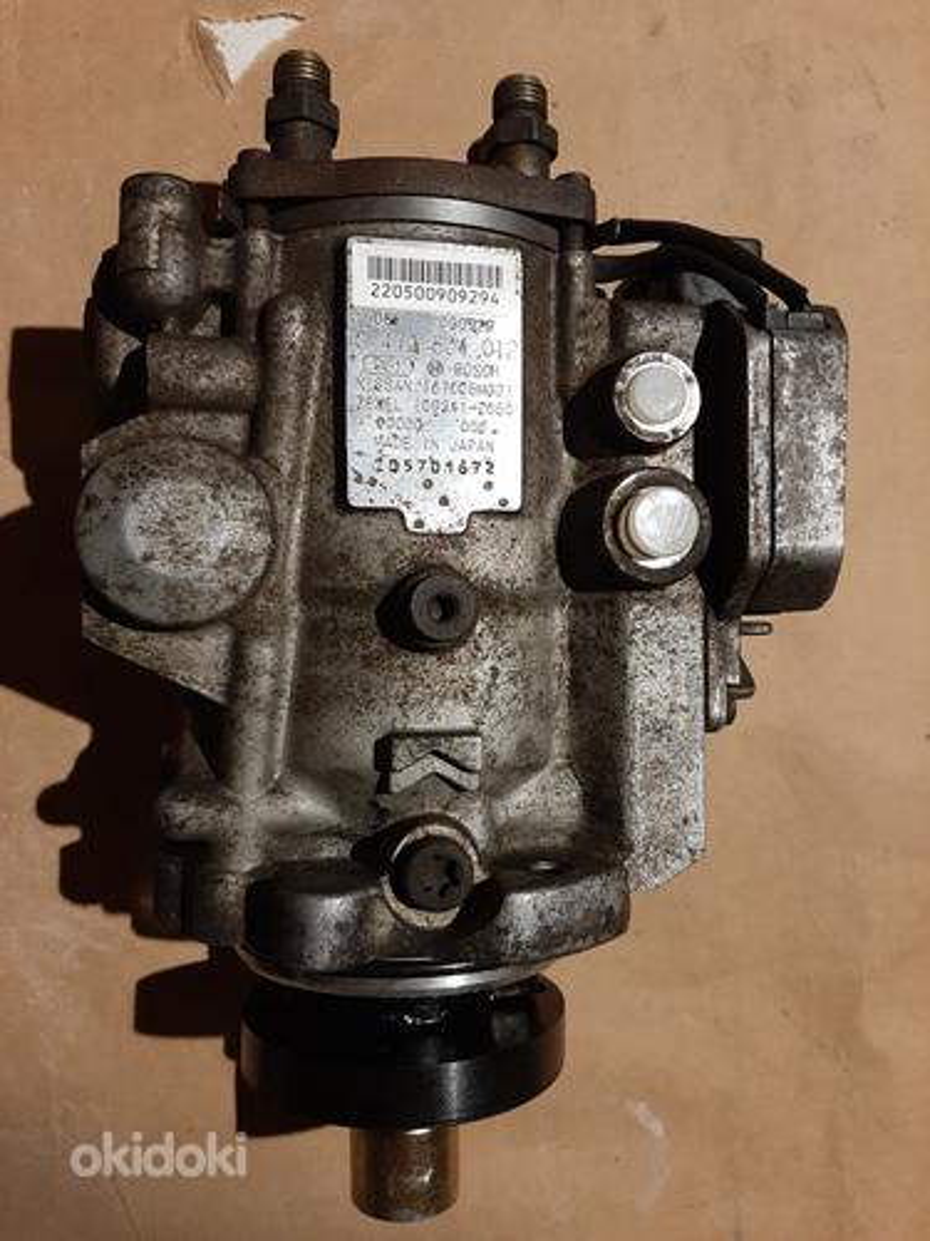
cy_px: 620
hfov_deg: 53.1
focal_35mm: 26
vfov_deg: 67.3
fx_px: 931
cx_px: 465
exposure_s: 1/25
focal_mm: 3.93
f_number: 1.7
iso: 160
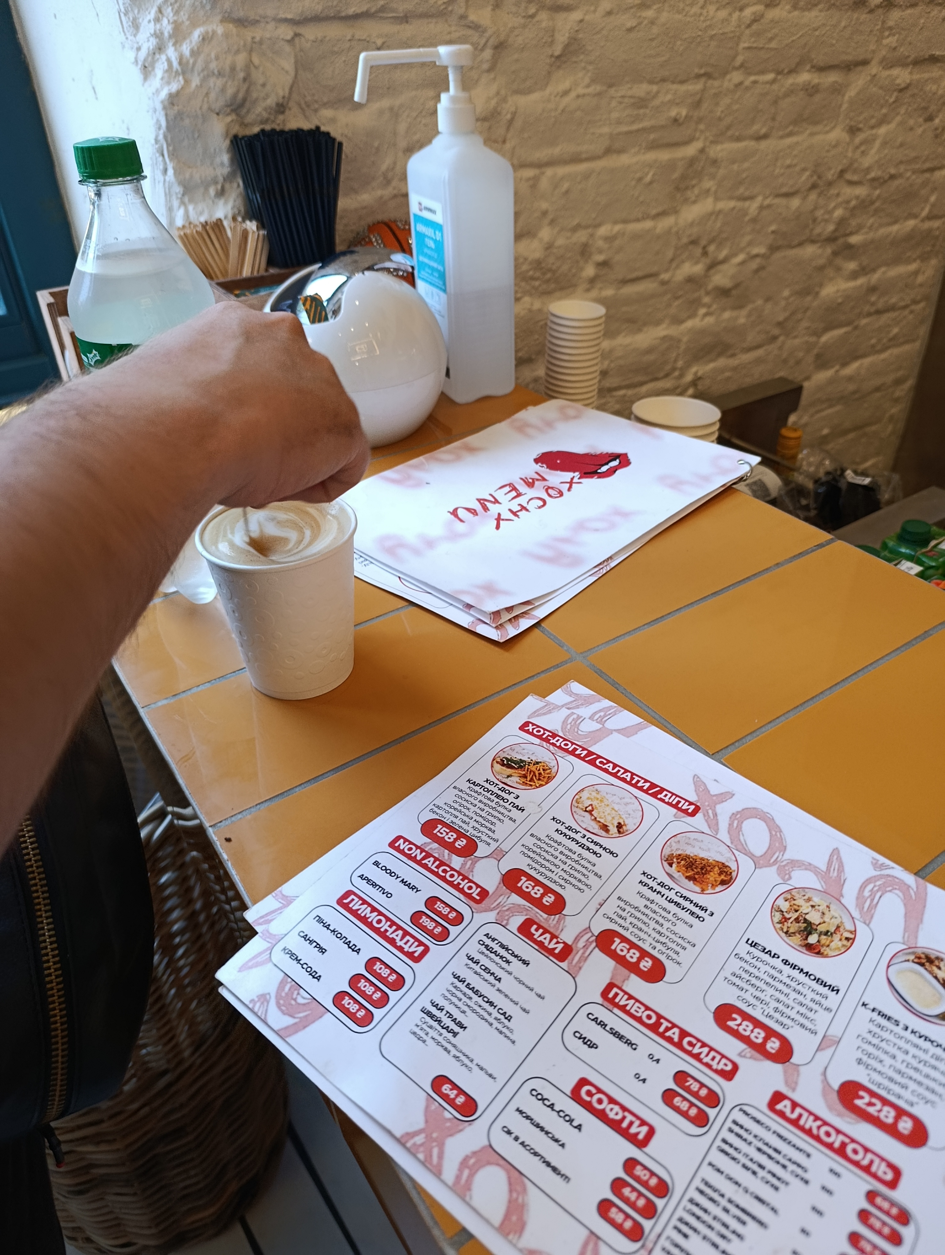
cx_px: 472
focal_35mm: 23
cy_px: 628
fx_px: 835
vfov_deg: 73.8
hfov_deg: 59.0
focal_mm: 6.11
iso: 891
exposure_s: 1/100
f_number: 1.65
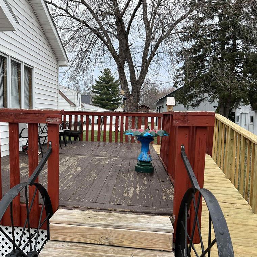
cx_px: 86
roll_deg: -0.6
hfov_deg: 51.6
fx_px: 260
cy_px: 130
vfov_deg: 52.5
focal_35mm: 31
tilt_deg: -2.2
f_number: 1.5
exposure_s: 1/1838
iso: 50
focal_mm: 5.7
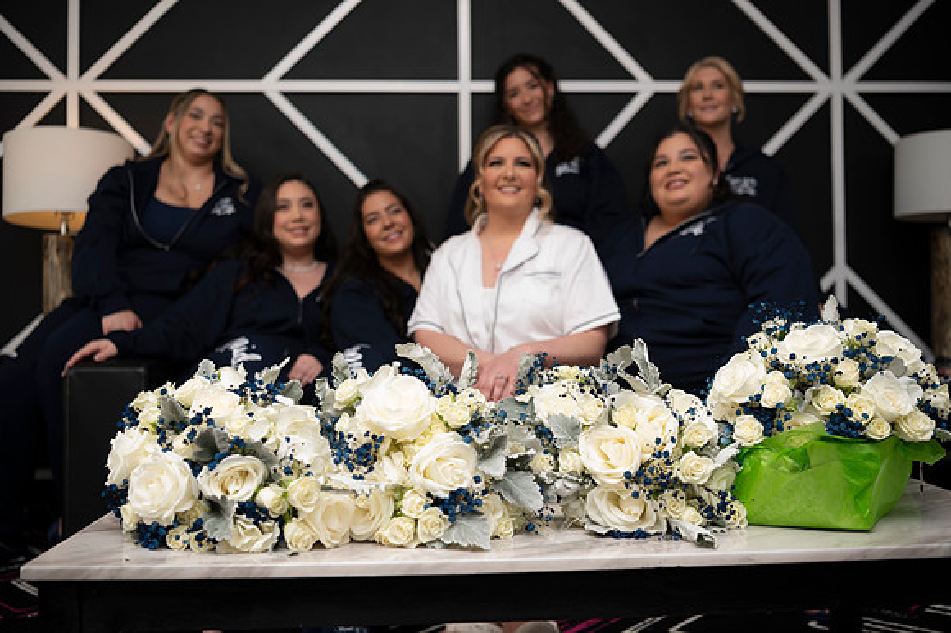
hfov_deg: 53.2
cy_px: 316
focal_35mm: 36
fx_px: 950
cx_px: 476
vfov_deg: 36.8
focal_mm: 36
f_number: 2.8
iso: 50
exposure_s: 1/100
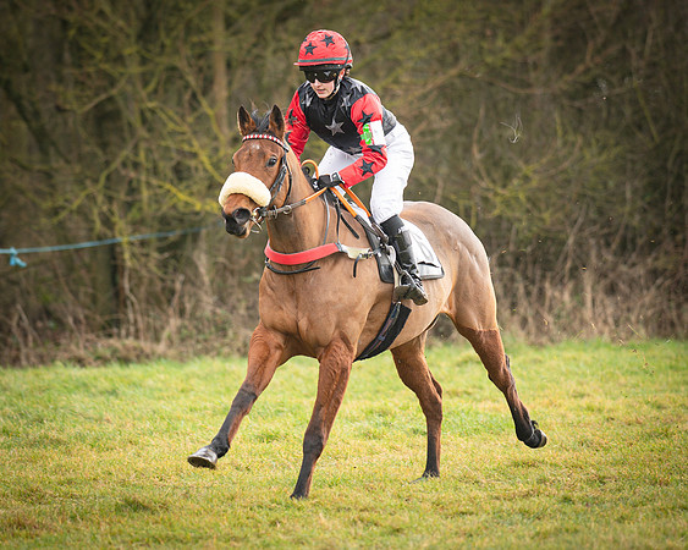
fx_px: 5717
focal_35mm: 281
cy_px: 228
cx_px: 373
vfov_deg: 5.5
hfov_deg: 6.9
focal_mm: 135
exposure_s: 1/1000
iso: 250
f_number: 1.8
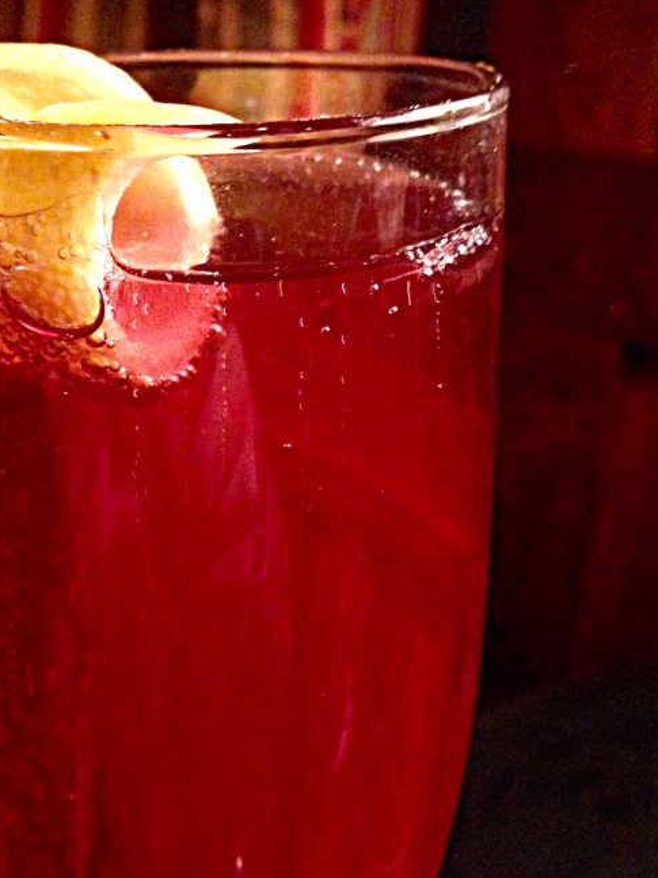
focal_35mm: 51
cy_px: 484
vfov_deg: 37.5
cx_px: 189
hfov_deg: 28.3
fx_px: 1293
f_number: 2.4
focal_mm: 4.12
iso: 320
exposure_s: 1/20
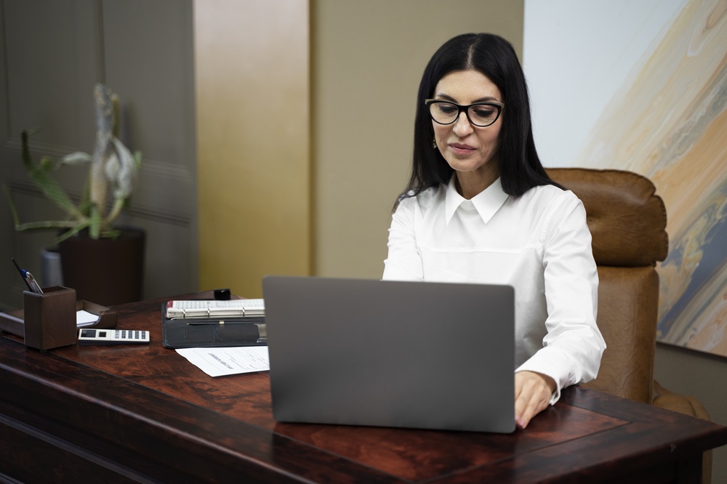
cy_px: 242
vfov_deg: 18.2
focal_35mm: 75
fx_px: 1514
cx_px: 364
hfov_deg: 27.0
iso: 640
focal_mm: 75
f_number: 3.2
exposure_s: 1/250
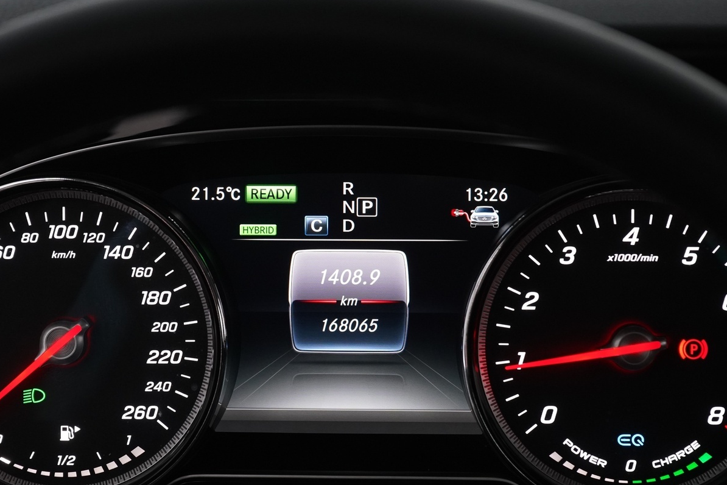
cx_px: 343
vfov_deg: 14.4
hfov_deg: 21.5
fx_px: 1918
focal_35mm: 95
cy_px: 308
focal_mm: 70
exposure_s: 1/40
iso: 2500
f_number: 7.1
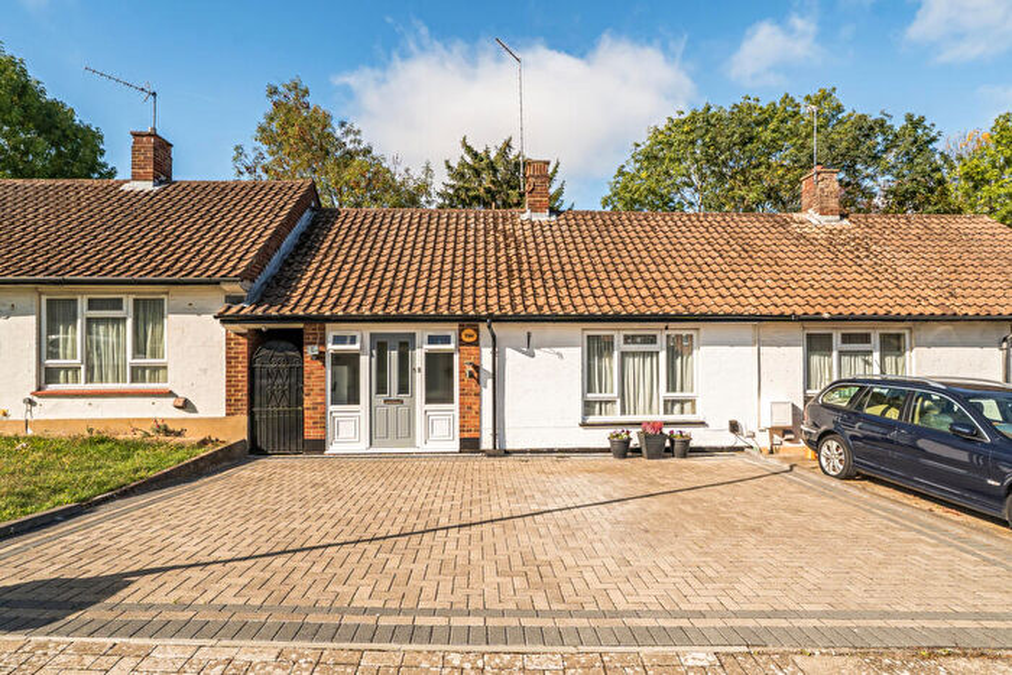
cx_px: 506
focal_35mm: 18
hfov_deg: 90.0
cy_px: 338
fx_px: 506
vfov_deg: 67.4
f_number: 8
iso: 400
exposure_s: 1/1000
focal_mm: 12
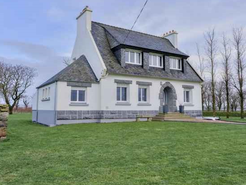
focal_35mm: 29
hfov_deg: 61.2
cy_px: 86
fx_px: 208
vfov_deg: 47.8
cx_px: 125
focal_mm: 20.9
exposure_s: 1/3200
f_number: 8
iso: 800
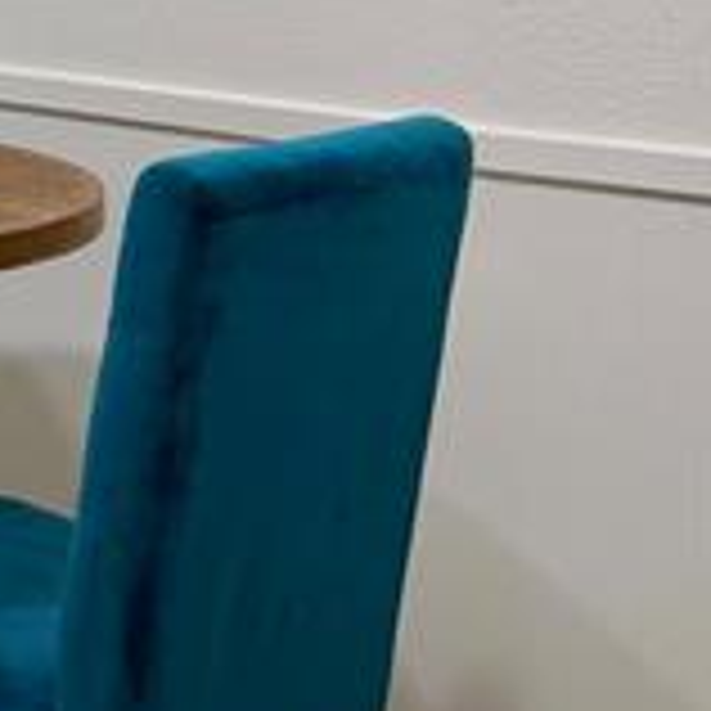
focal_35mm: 103
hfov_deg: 14.7
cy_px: -162
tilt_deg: -1.8
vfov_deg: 16.2
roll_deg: +0.9
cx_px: -580
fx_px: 2394
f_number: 1.78
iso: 200
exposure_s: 1/121
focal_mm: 6.76
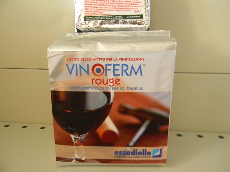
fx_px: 186
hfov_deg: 63.4
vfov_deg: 49.7
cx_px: 115
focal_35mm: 28
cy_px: 86
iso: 400
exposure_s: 1/17.6
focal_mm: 5
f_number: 3.5
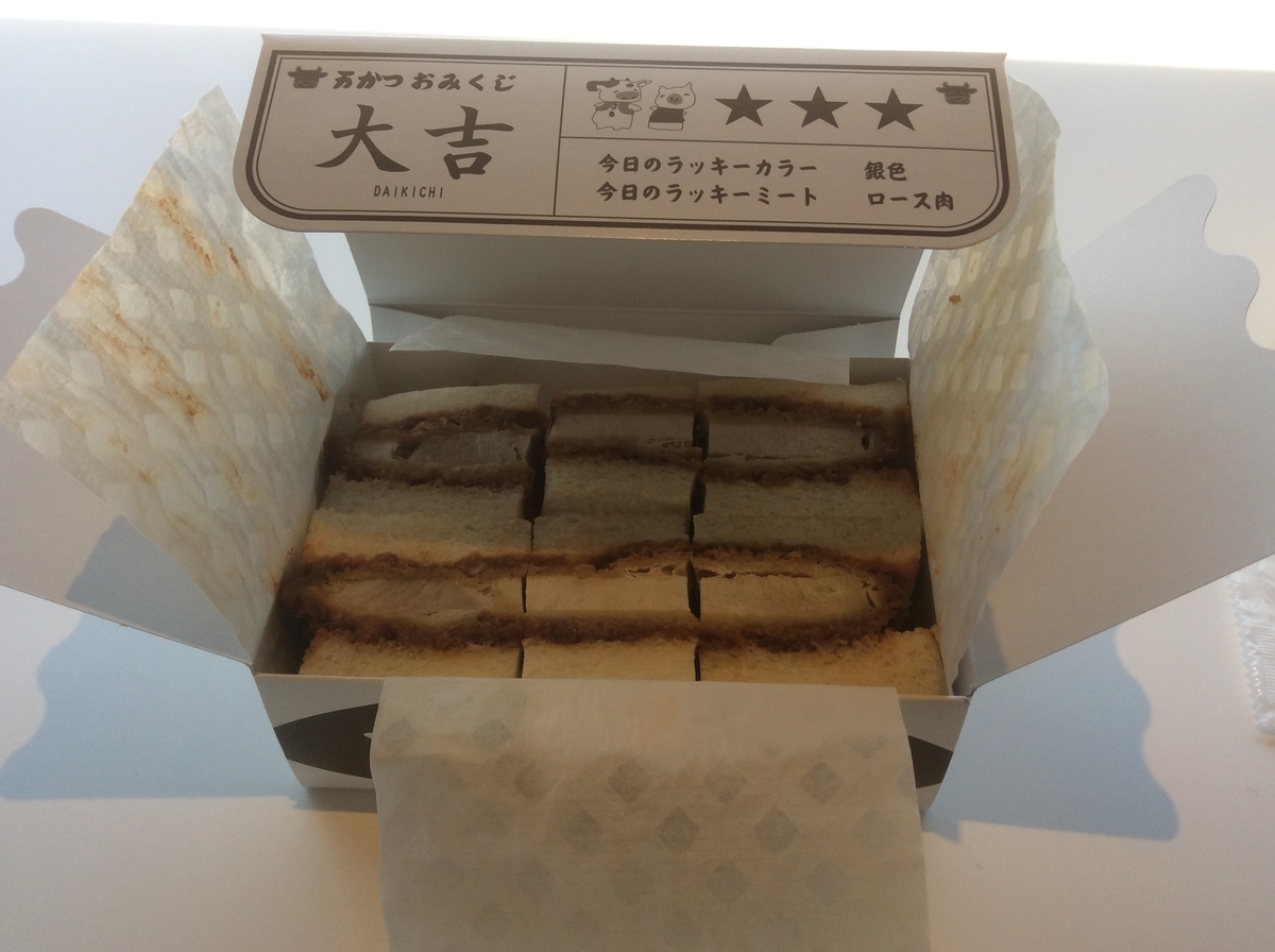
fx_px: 1177
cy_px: 476
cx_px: 638
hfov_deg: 56.9
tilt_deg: -47.2
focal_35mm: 32
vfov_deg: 44.0
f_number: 2.4
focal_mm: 3.3
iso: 32
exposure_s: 1/137
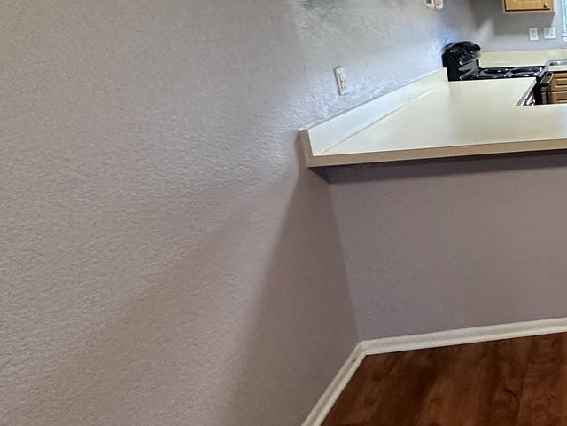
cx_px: 689
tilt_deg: -15.2
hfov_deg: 38.2
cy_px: 150
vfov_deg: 40.3
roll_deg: +0.7
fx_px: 573
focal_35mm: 35
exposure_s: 1/60
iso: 320
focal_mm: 2.22
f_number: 2.2
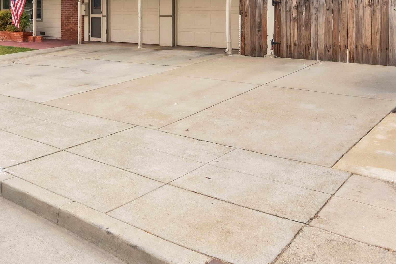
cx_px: 123
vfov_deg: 40.1
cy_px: 22
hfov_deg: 60.0
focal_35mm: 30
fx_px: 330
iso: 200
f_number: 7.1
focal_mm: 16
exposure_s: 1/400
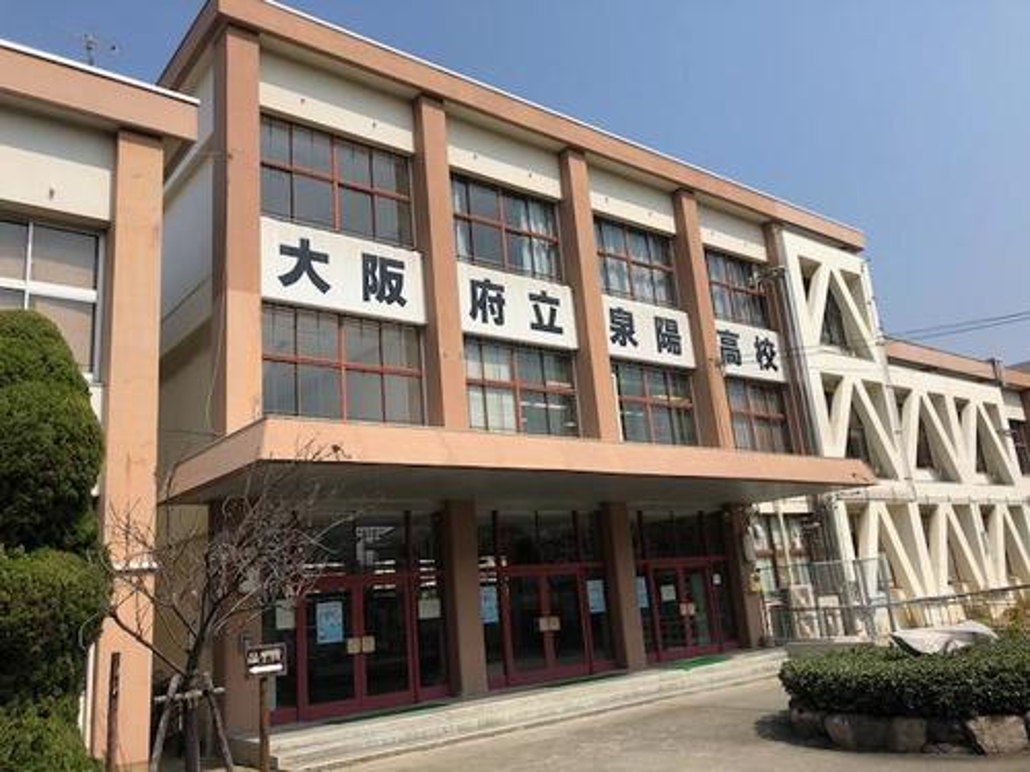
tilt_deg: +15.7
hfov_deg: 61.7
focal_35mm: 29
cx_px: 515
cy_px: 386
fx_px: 863
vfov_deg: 48.2
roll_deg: +4.3
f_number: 1.8
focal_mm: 4
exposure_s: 1/2667
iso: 20
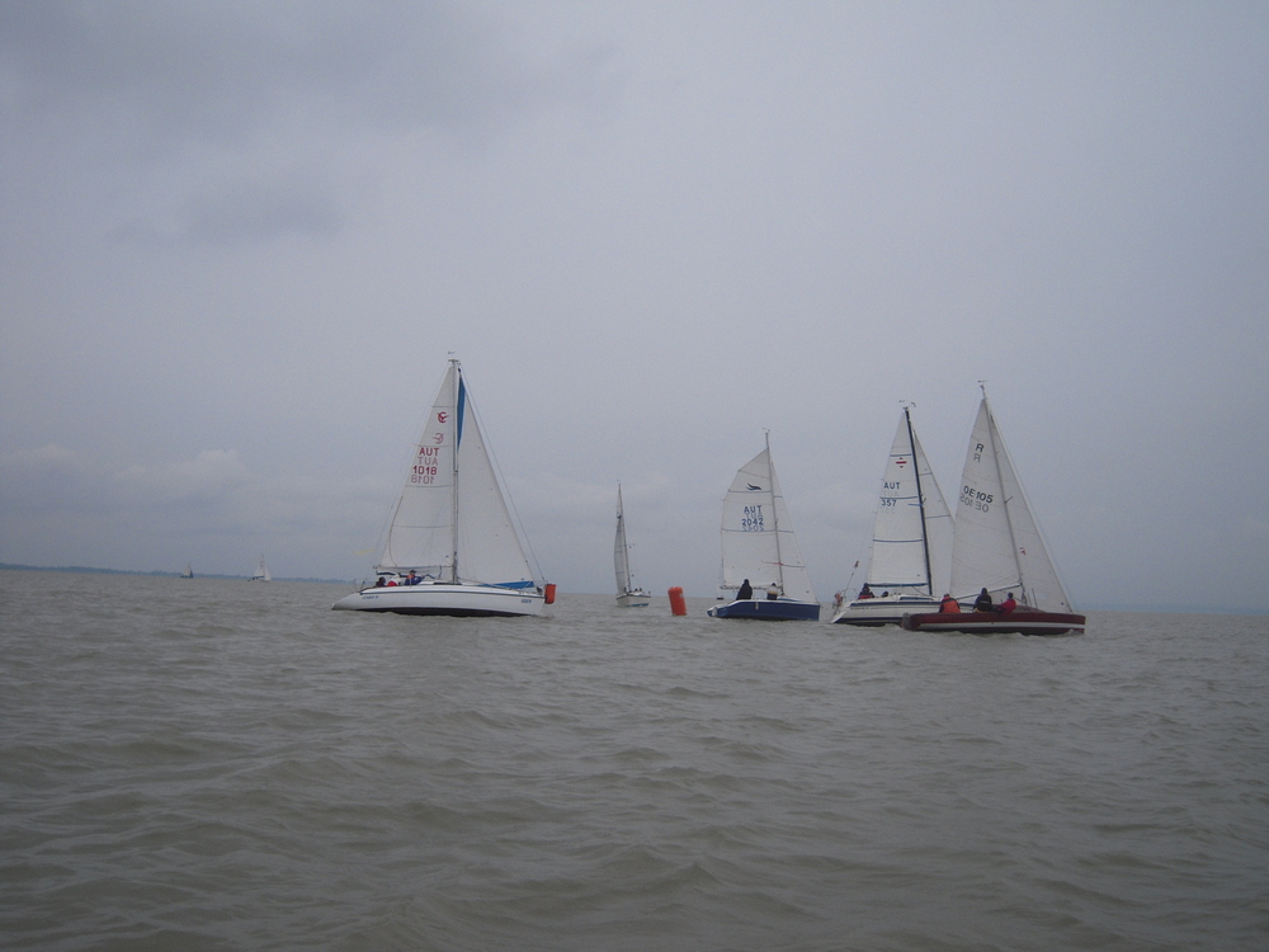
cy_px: 476
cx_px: 634
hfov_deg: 54.0
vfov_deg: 41.8
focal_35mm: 34
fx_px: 1246
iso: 100
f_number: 5.8
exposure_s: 1/320
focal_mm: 6
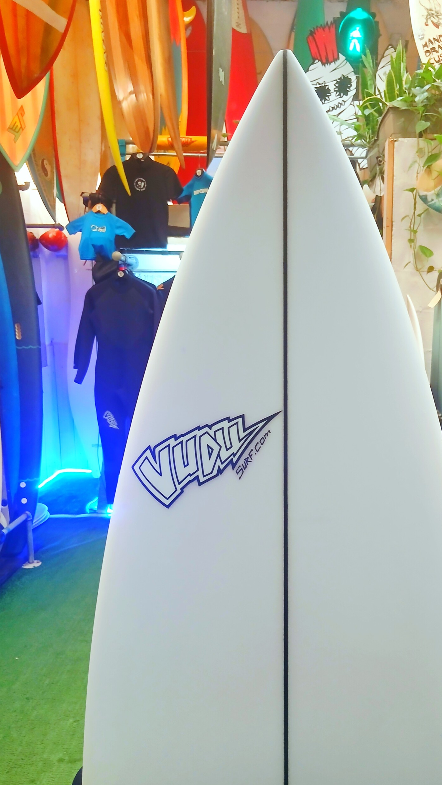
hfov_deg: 39.8
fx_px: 604
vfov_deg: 66.1
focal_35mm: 29
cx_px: 288
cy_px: 394
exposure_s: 1/50.3
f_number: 1.8
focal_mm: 3.98
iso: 200
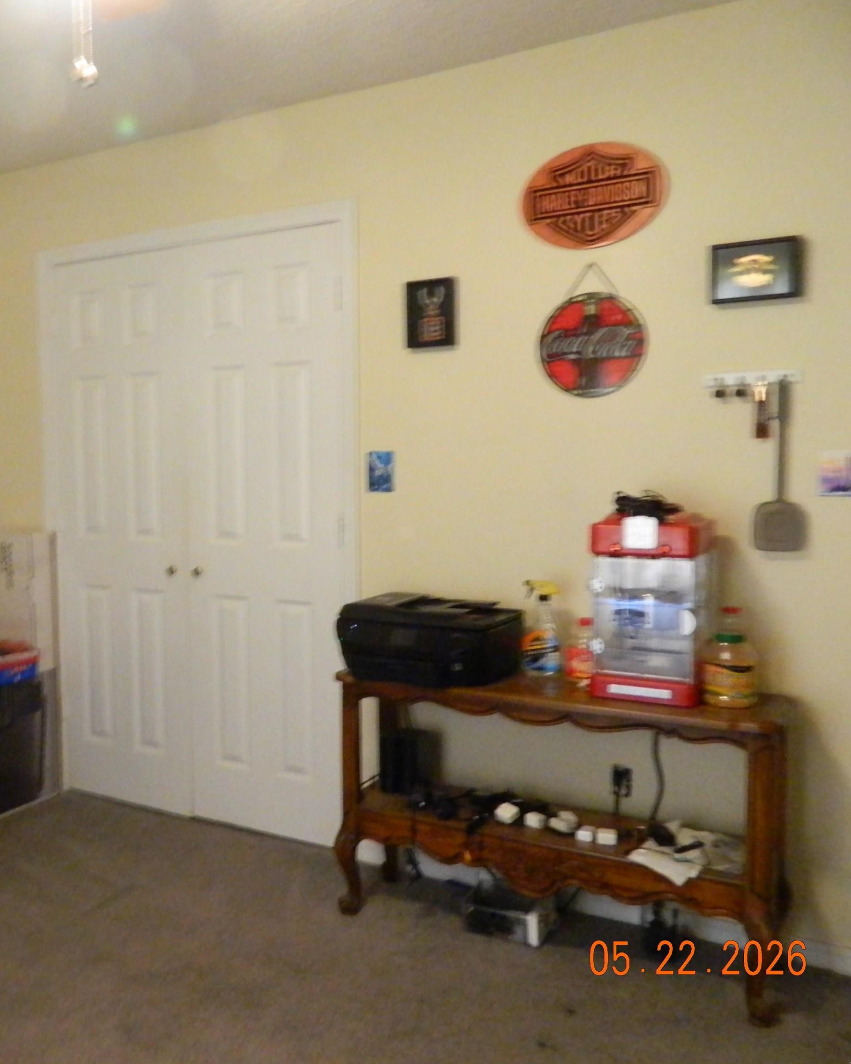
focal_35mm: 33
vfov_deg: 54.2
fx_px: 1039
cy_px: 531
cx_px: 177
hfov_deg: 42.6
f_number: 3.1
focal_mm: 4.5
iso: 640
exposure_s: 1/10
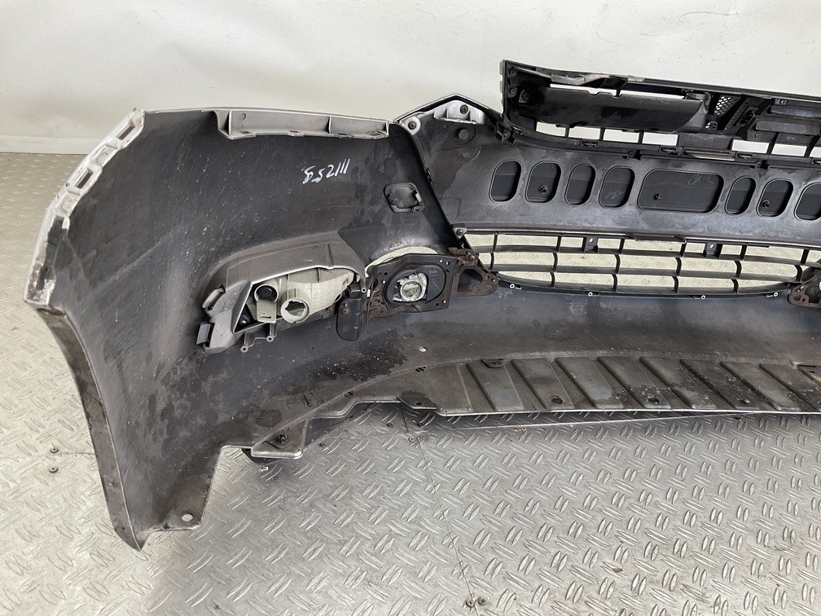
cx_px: 410
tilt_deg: -31.5
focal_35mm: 29
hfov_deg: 61.7
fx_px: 688
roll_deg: -9.4
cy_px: 308
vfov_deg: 48.2
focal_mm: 3
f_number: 1.8
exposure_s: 1/100
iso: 32
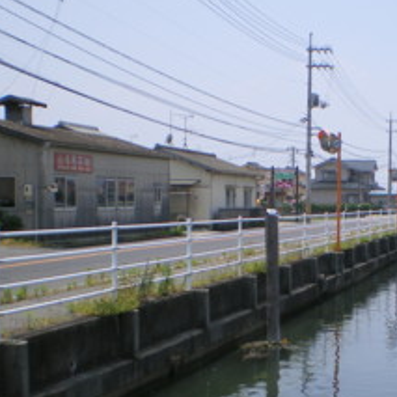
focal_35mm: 71
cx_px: 313
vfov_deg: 24.3
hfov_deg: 24.0
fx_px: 921
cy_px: 246
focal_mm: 6.3
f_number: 4.6
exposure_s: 1/400
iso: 64
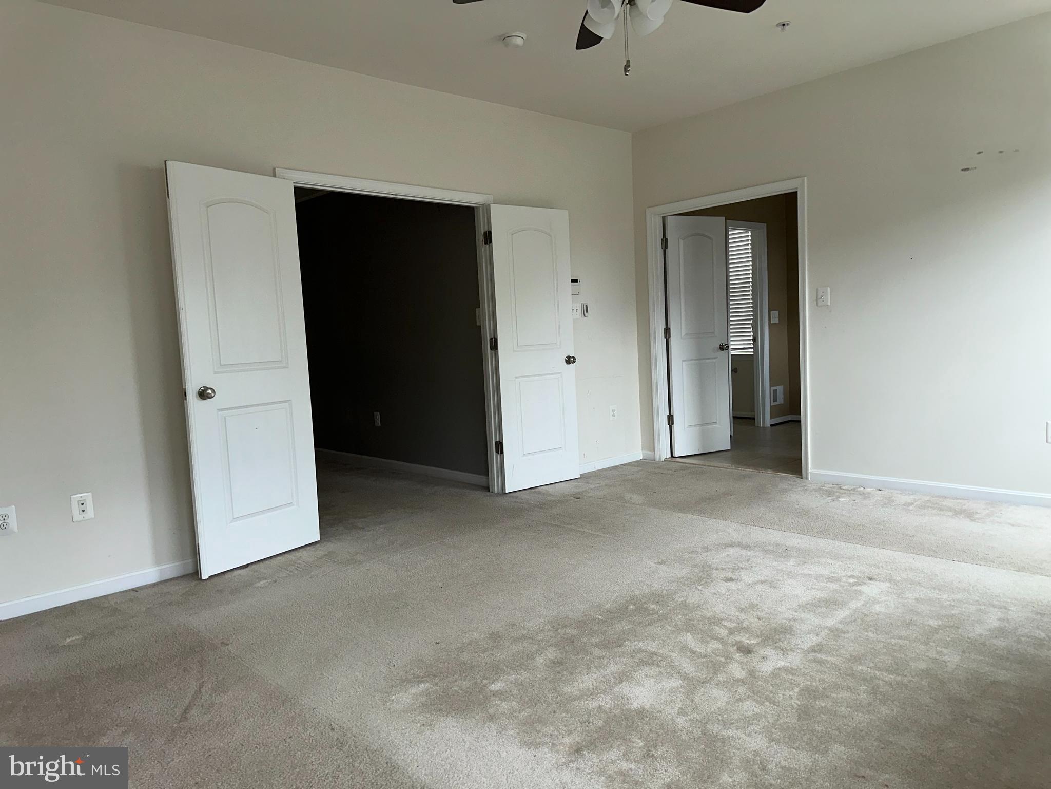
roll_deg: +1.9
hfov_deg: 71.6
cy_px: 394
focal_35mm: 24
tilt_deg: -4.0
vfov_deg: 56.8
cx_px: 526
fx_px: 729
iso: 50
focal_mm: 6.86
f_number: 1.78
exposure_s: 1/167
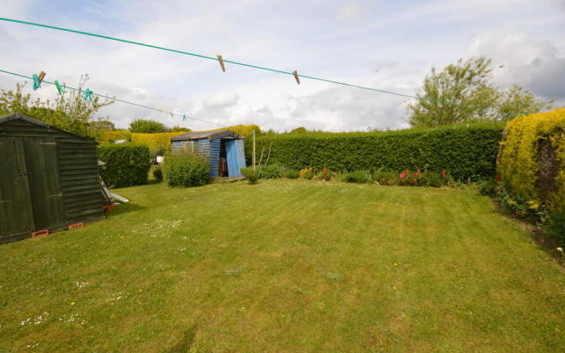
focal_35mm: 16
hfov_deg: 97.8
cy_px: 184
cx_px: 279
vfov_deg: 71.2
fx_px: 246
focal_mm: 10
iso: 100
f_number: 9
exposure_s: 1/200
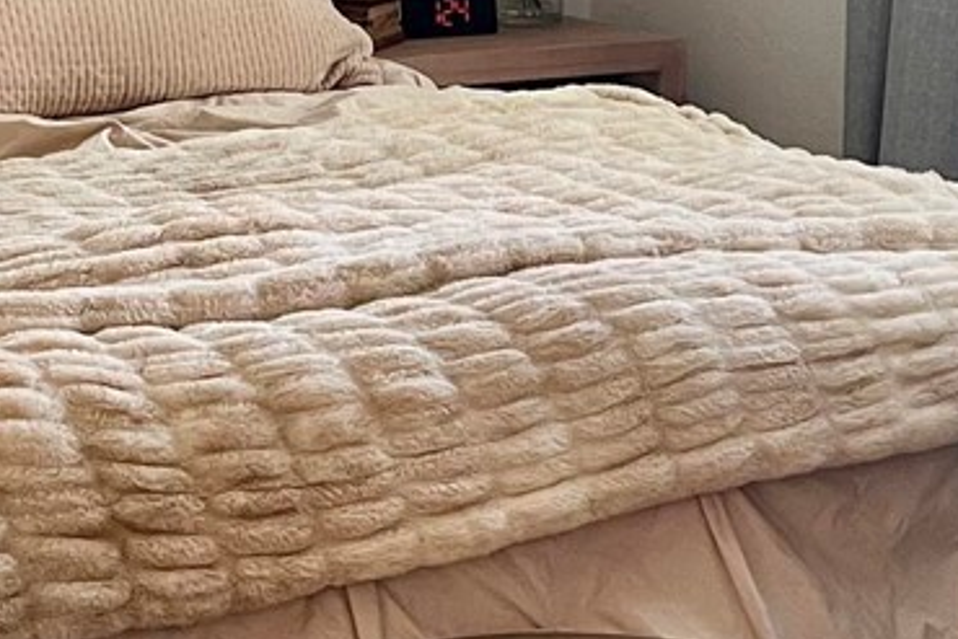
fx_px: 3115
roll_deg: +0.4
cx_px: 122
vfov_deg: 11.5
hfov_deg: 17.3
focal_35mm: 117
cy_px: -153
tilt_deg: -4.8
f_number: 1.5
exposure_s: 1/60
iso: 160
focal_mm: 5.7
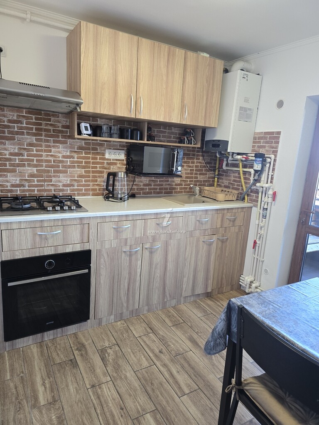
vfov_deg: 73.9
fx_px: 283
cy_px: 212
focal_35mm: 23
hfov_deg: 58.9
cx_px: 160
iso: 320
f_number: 1.7
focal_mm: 6.3
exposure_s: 1/120
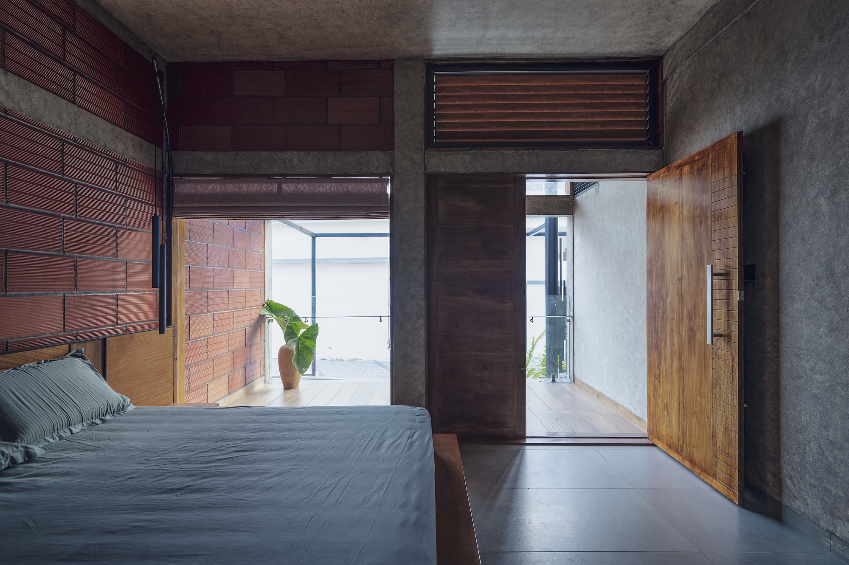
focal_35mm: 18
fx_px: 424
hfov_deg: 90.0
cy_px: 282
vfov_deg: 67.3
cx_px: 424
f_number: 4
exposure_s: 1/15
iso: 400
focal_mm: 18
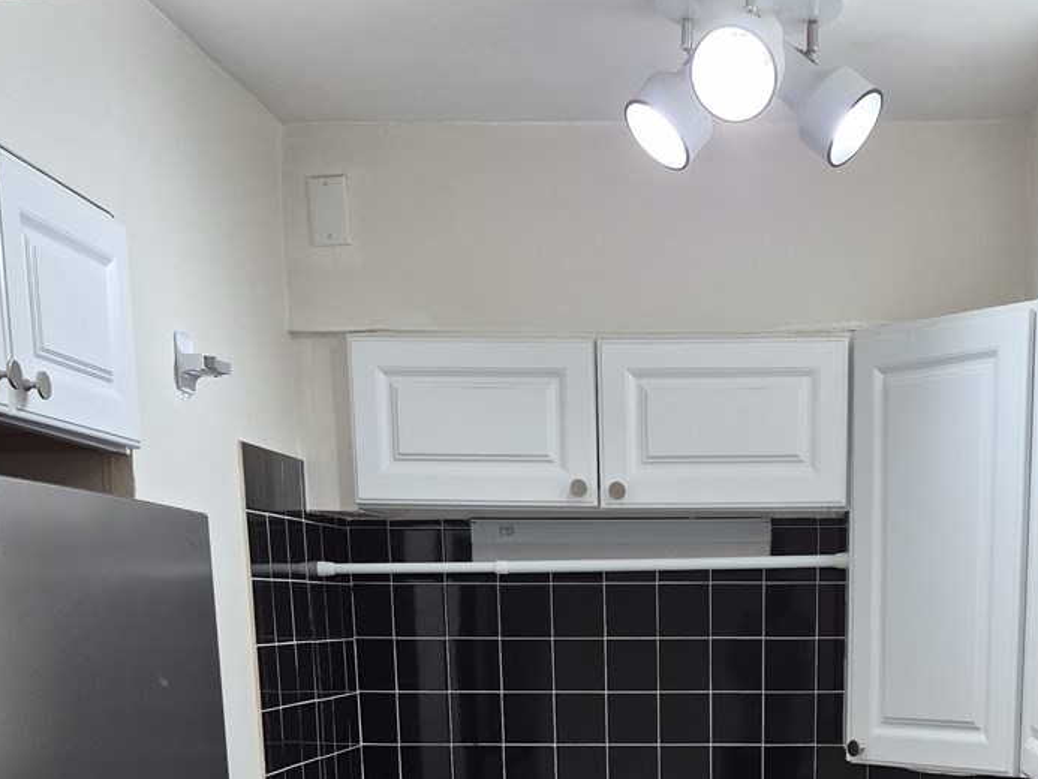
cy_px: 929
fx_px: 1530
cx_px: 701
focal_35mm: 51
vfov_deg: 25.7
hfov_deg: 37.0
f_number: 1.8
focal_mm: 5.4
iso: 250
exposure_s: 1/120
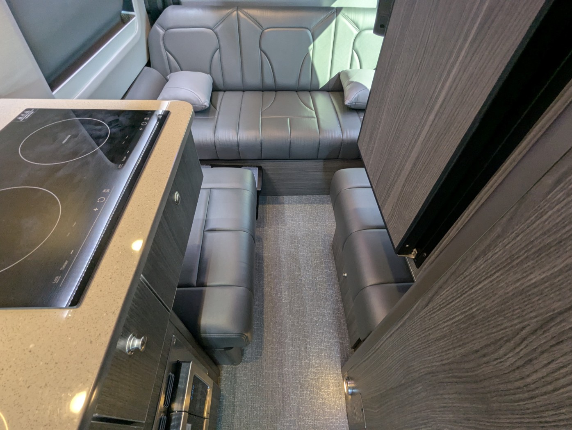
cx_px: 286
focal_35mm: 16
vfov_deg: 78.2
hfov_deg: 94.4
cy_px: 215
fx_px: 265
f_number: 2.2
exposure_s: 1/35
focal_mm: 2.35
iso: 106
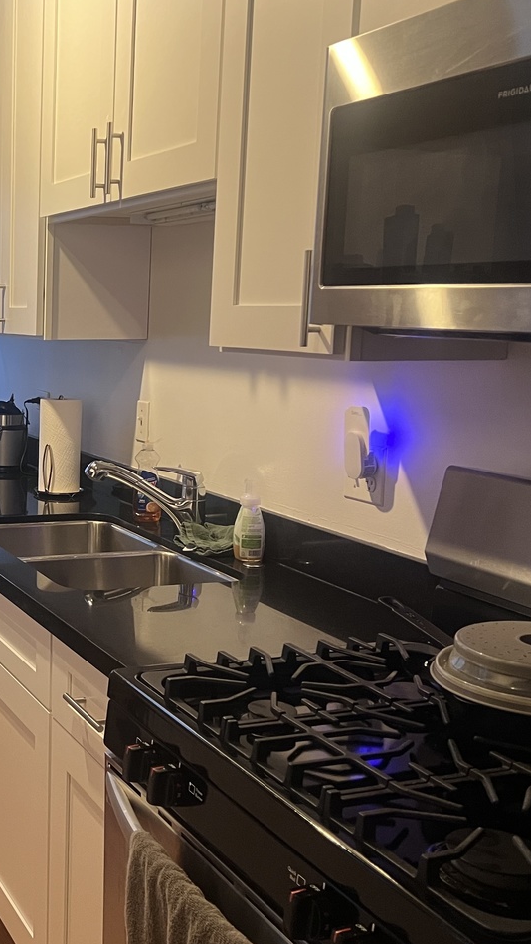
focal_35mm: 43
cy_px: 462
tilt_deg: -9.0
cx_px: -43
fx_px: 1076
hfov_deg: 25.8
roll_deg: -0.2
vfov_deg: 47.4
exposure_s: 1/60
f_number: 1.5
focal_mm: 5.7
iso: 400
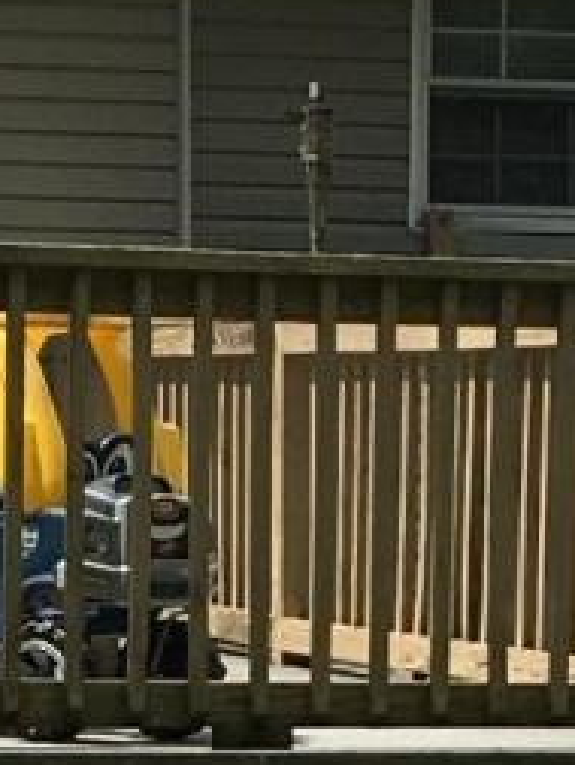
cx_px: 351
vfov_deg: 8.6
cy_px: 807
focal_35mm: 229
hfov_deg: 6.5
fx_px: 5068
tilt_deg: -2.7
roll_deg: -1.2
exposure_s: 1/2404
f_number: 2.2
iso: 25
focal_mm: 4.15
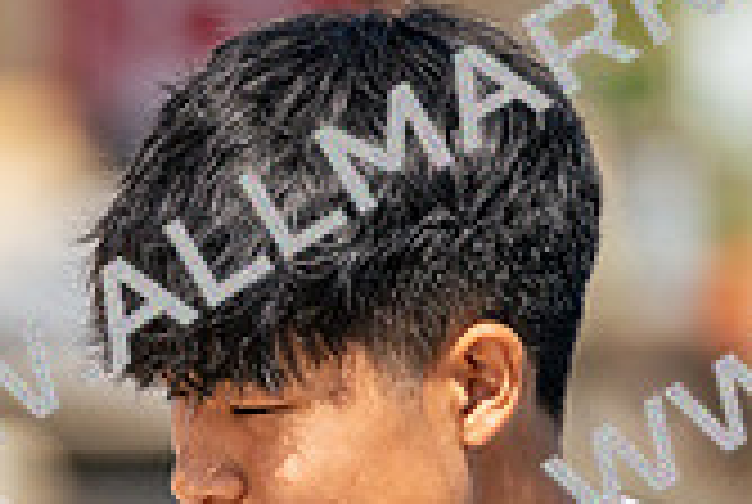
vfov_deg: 1.2
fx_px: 24148
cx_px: 216
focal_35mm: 1154
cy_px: 601
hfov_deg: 1.8
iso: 200
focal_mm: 333
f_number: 5.6
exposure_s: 1/1600
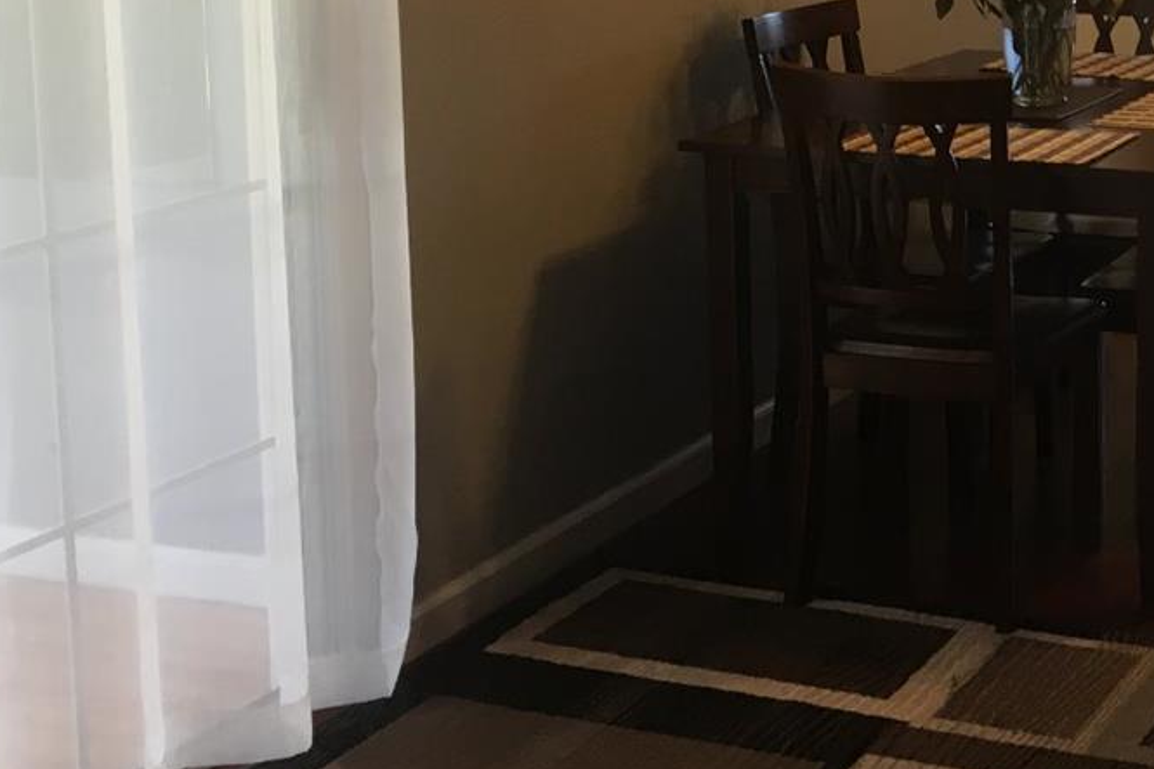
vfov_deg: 19.5
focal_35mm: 68
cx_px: 1197
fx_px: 2179
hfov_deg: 27.6
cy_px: 16
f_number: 2.2
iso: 50
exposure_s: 1/30
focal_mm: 4.15
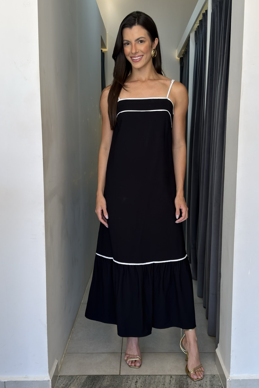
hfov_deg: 38.8
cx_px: 144
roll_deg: +0.6
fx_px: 367
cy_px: 193
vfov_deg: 55.8
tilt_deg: -9.2
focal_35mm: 34
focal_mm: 6.76
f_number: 1.78
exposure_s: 1/120
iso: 64
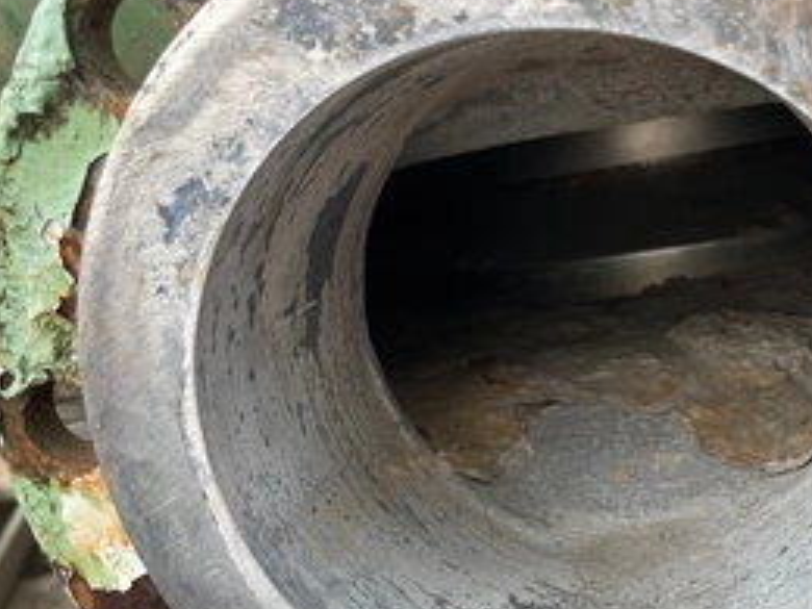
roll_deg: +11.8
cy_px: 394
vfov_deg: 35.7
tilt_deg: -18.3
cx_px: 572
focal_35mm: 40
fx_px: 938
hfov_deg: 45.7
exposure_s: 1/123
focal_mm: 5.1
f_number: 1.6
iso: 32
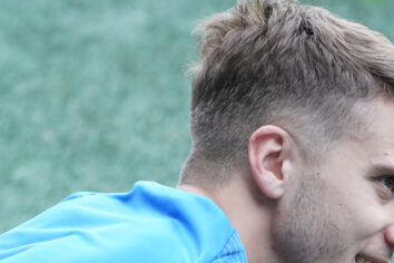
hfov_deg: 2.6
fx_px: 8613
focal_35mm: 787
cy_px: 215
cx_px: 248
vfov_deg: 1.7
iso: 2500
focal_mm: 371
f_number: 7.1
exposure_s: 1/400
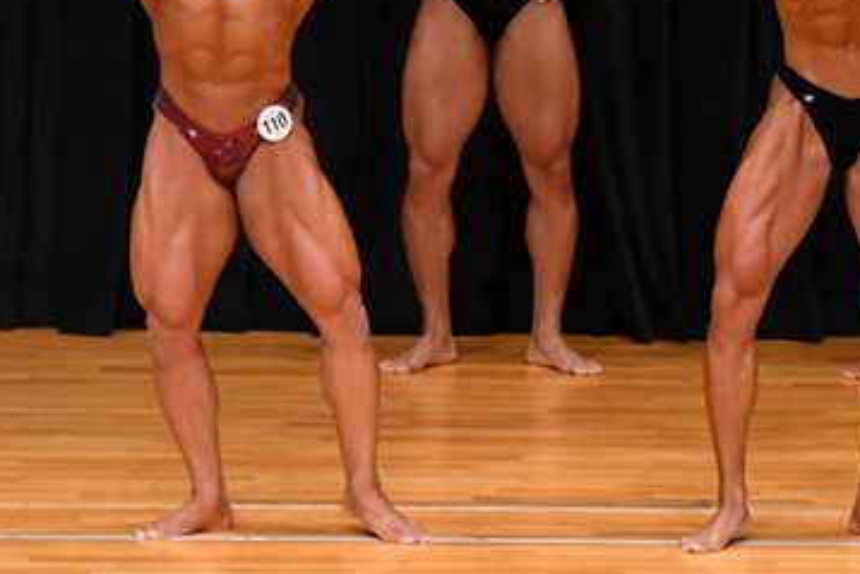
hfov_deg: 4.7
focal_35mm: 437
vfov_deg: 3.1
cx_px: 844
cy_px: 142
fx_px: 10443
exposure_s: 1/400
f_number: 5.6
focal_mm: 135
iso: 3200
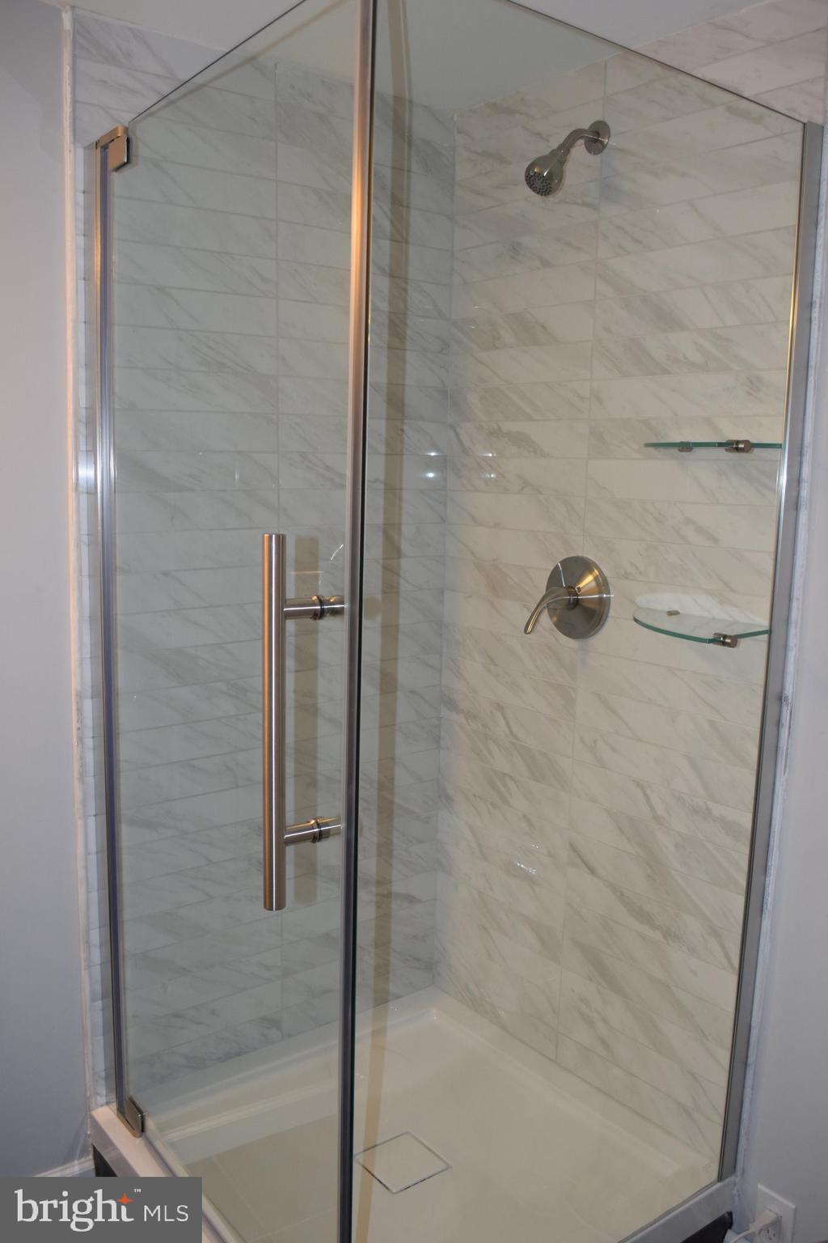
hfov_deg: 43.6
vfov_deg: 61.9
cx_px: 414
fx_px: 1035
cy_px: 622
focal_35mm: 30
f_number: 5
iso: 800
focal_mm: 20
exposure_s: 1/100
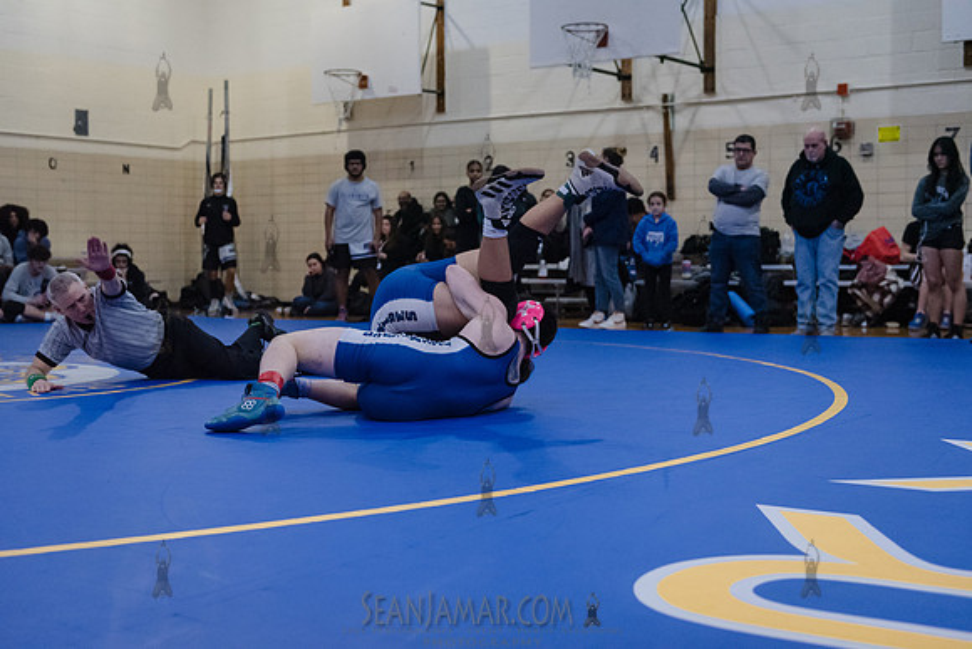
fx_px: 1296
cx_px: 486
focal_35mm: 48
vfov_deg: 28.1
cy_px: 324
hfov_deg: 41.1
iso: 8000
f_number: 3.2
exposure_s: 1/400
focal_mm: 48
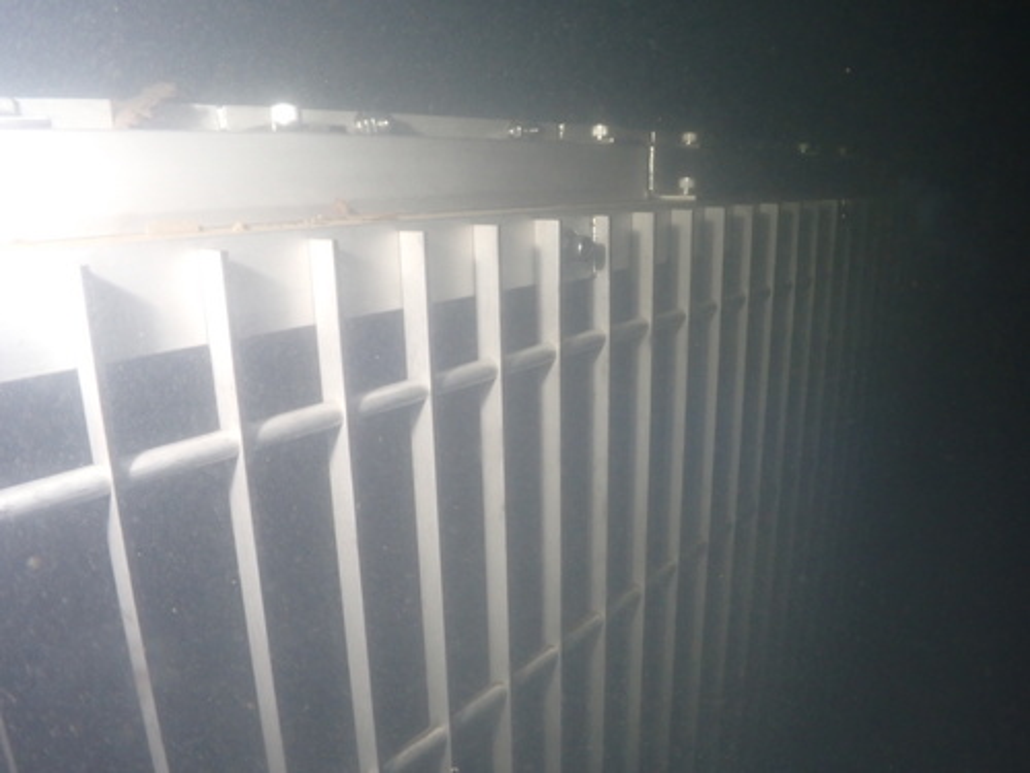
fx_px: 952
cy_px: 386
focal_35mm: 32
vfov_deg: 44.2
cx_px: 515
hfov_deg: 56.8
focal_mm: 5.79
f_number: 7.1
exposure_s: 1/30
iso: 400
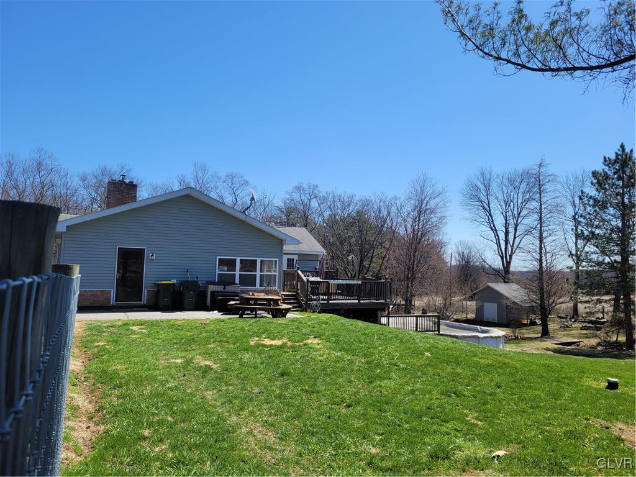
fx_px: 478
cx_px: 318
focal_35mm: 26
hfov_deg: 67.3
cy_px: 238
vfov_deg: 53.1
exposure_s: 1/2314
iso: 40
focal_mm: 5.4
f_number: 1.8
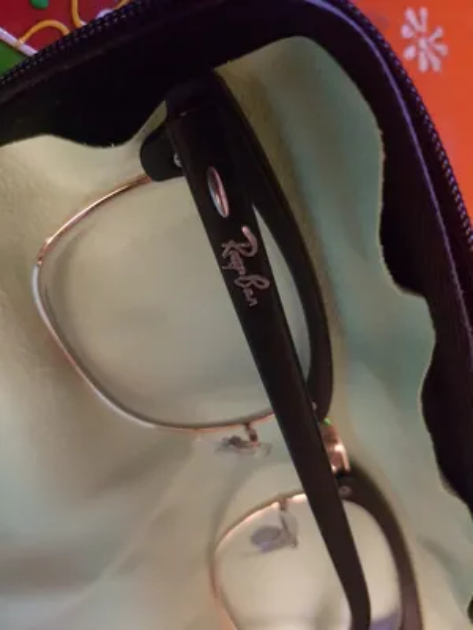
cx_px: 236
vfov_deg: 67.3
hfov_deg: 53.1
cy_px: 315
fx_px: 474
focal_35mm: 26
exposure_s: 1/10
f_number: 1.7
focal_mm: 4.2
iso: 640
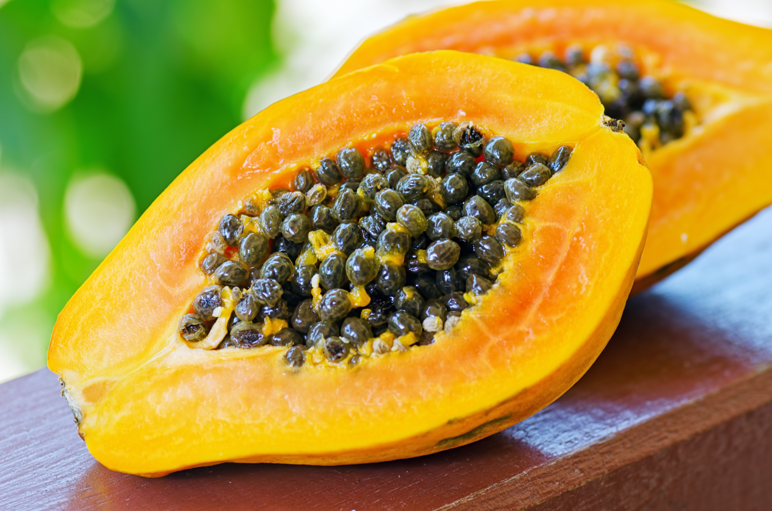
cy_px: 256
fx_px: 2889
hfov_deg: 15.2
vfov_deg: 10.1
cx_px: 386
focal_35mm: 135
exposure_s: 1/100
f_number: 7.1
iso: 100
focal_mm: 90
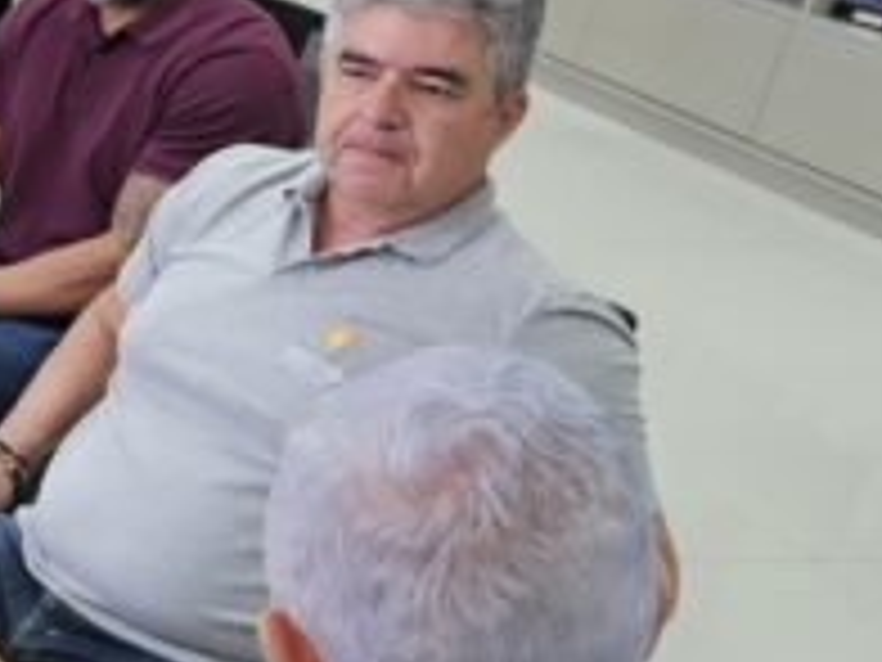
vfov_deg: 16.7
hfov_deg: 18.5
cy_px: 462
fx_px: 2242
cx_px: -598
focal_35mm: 88
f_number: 1.7
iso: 200
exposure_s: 1/120
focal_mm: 6.3
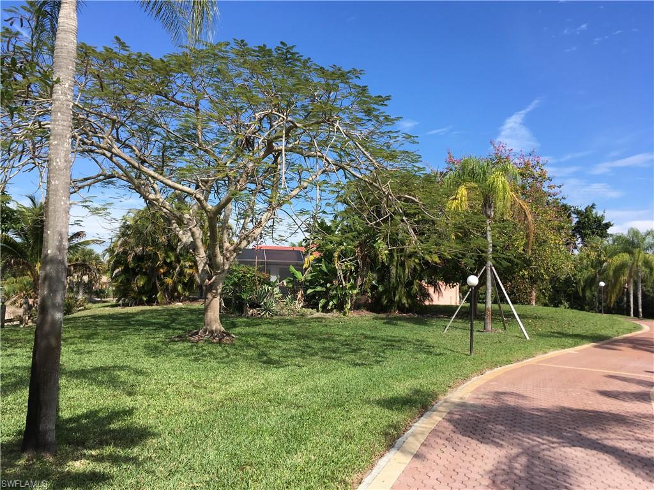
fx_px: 548
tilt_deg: +5.1
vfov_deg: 48.2
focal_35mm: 29
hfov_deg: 61.7
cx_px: 327
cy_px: 245
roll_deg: -1.7
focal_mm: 4.15
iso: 25
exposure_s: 1/1068
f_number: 2.2
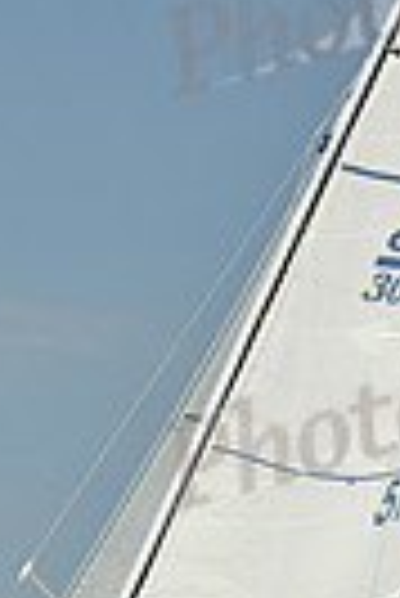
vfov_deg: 5.9
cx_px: -65
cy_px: 692
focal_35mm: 349
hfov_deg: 3.9
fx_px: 5801
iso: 320
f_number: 14
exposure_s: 1/1250
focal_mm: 80
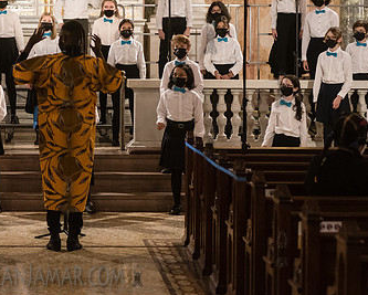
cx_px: 67
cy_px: 88
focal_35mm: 131
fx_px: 1428
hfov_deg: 14.6
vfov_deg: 11.8
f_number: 4
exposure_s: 1/200
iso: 4000
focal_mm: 80
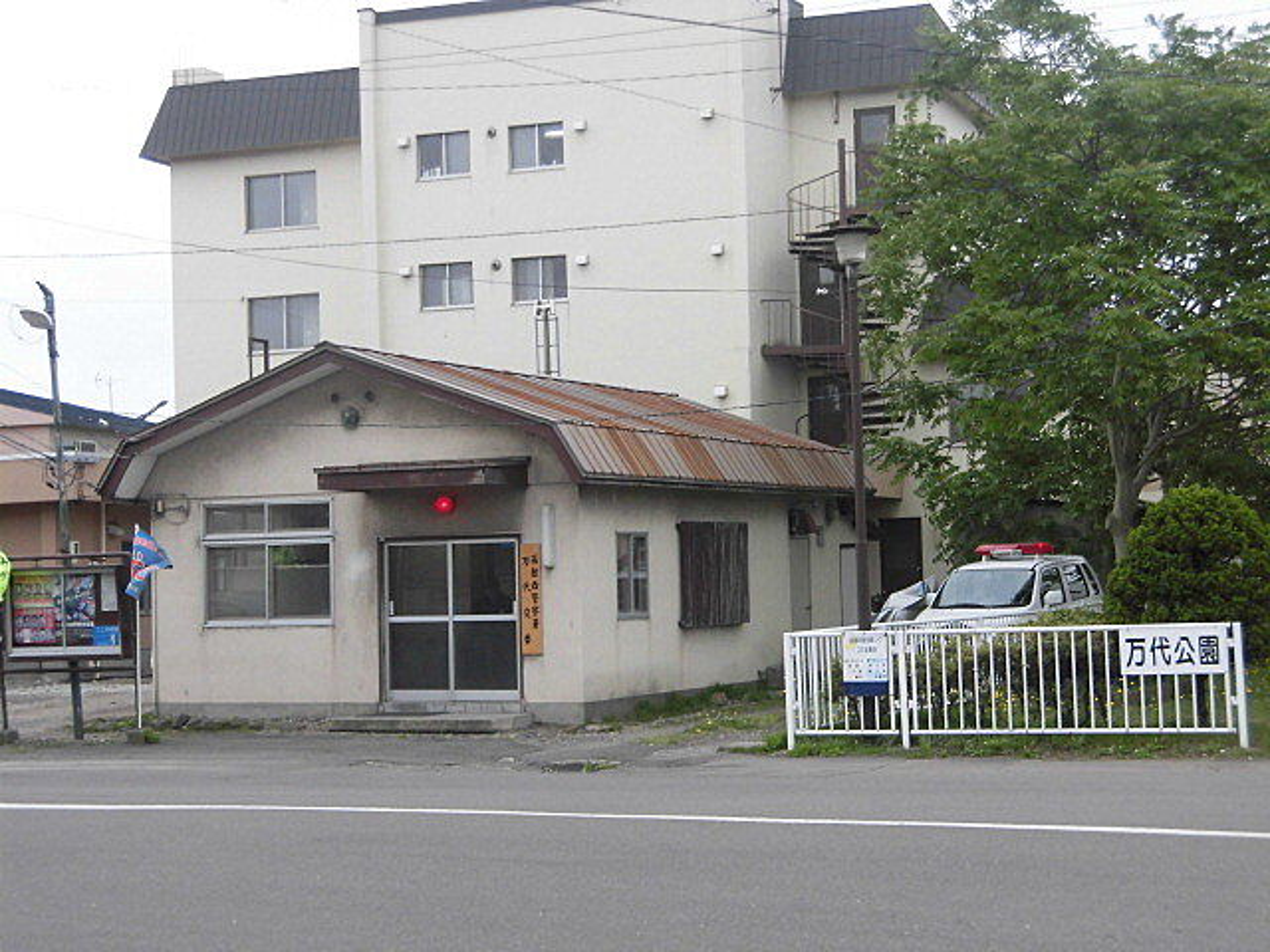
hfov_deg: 28.6
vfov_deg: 21.6
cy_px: 476
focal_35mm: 68
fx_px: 2495
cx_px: 635
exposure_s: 1/100
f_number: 4.4
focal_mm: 12.14
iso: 125
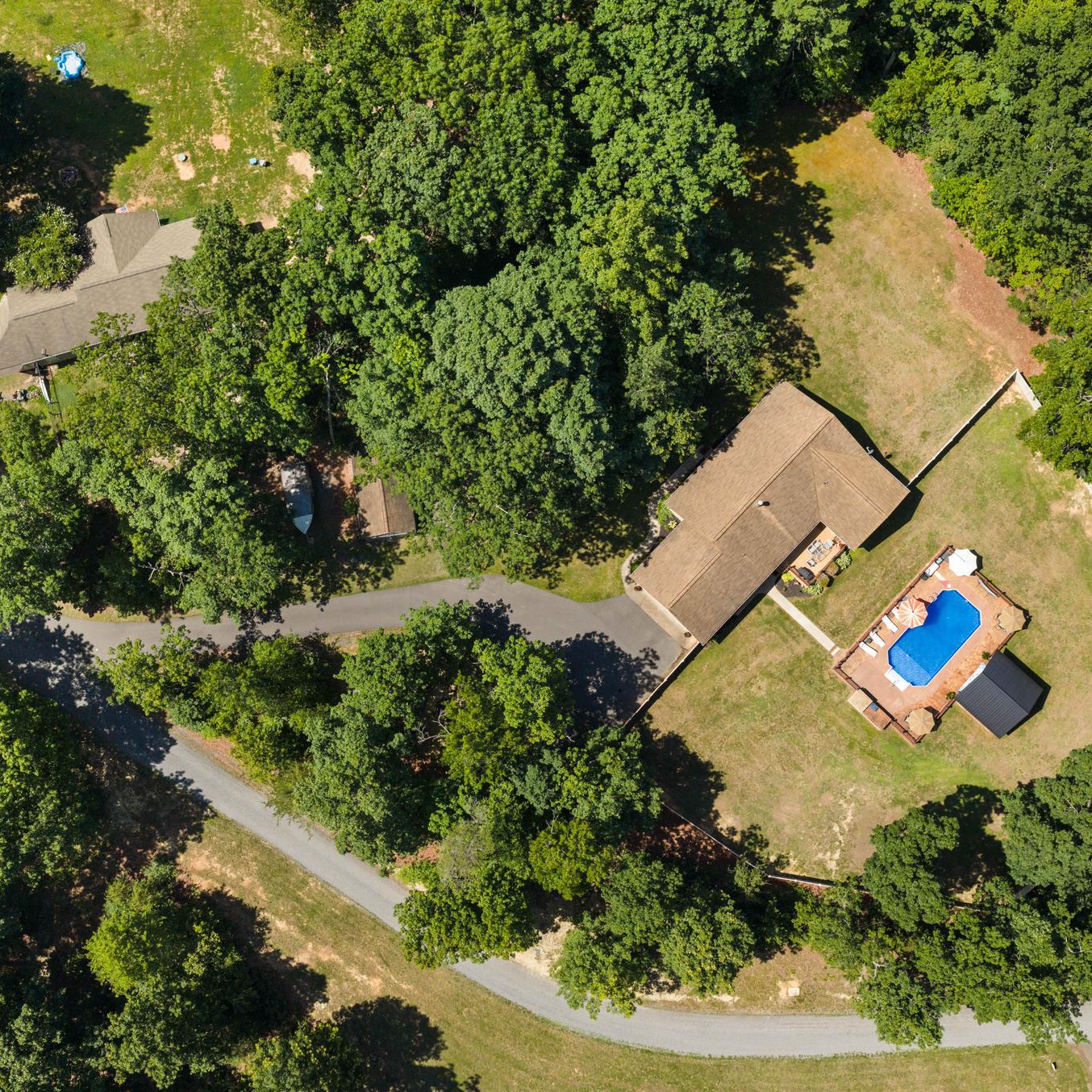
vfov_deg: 46.0
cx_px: 579
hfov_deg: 46.0
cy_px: 548
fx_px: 1285
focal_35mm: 36
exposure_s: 1/500
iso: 1000
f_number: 2.8
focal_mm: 14.45
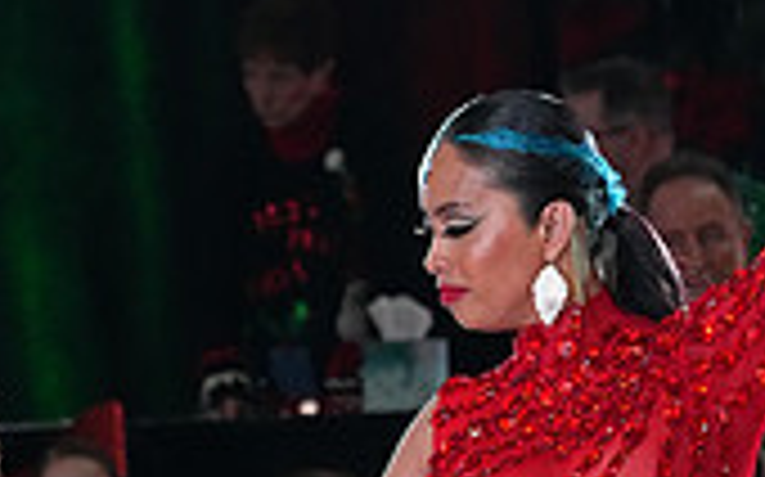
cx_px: 65
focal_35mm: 577
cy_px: 999
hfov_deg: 3.6
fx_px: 12022
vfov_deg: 2.3
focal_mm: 166
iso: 8000
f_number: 6.3
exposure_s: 1/400
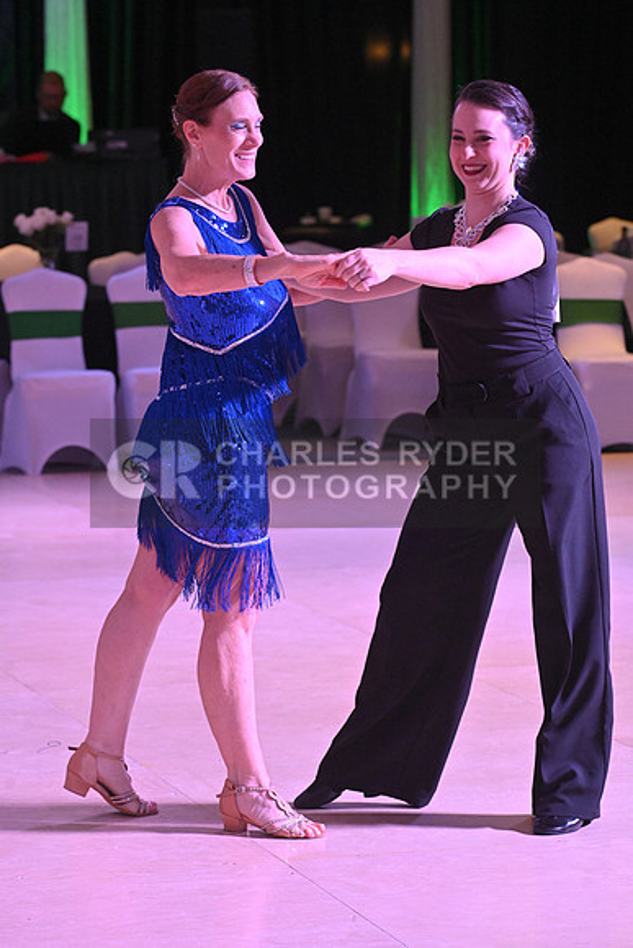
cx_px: 316
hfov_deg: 10.2
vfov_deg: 15.2
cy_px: 474
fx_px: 3558
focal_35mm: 135
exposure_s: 1/400
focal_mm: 135
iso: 5000
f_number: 7.1
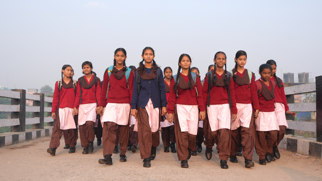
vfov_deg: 29.0
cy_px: 95
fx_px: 350
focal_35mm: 41
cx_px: 161
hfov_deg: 49.4
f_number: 5.6
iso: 125
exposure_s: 1/200
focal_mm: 35
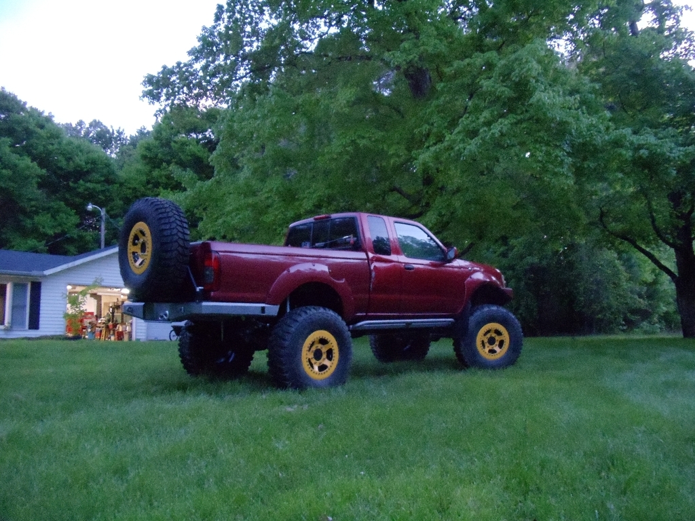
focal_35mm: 44
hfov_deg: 42.9
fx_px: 883
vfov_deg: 32.9
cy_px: 260
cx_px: 348
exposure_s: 1/8
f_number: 3.5
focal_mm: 6
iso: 800
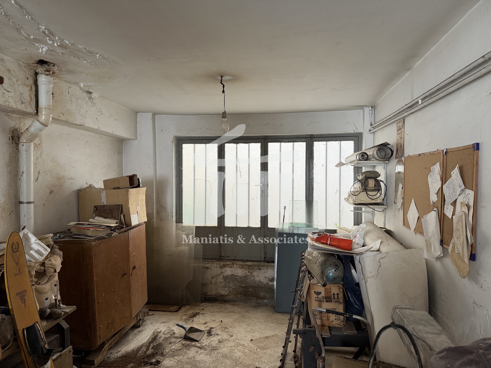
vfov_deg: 56.8
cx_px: 246
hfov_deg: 71.6
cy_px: 184
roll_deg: -0.5
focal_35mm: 24
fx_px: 340
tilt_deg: +0.5
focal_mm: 6.76
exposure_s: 1/60
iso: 250
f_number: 1.78
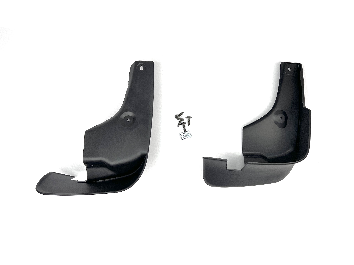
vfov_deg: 53.1
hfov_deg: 67.3
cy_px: 132
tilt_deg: -87.6
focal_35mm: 26
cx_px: 177
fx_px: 266
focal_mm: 5.7
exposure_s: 1/894
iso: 50
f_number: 1.5
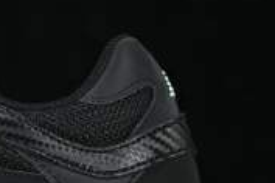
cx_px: -123
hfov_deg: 6.6
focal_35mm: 309
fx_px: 2360
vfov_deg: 4.4
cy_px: 130
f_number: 6.3
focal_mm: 50
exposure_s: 1/60
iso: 160
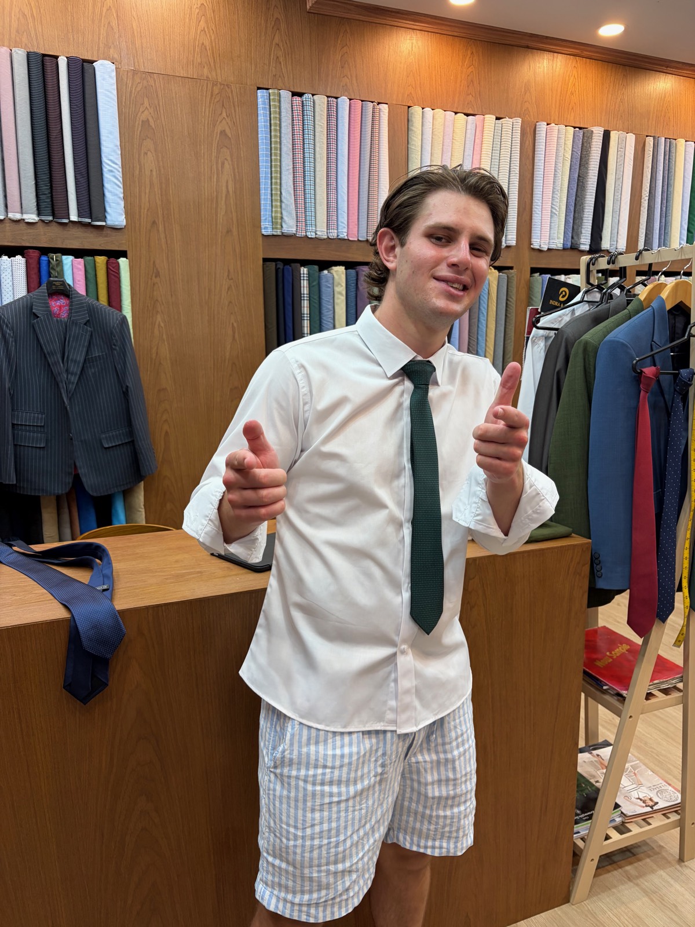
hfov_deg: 53.1
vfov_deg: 67.3
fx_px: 696
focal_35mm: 26
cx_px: 348
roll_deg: +0.7
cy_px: 464
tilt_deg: -11.2
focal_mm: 5.96
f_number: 1.6
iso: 100
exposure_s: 1/100
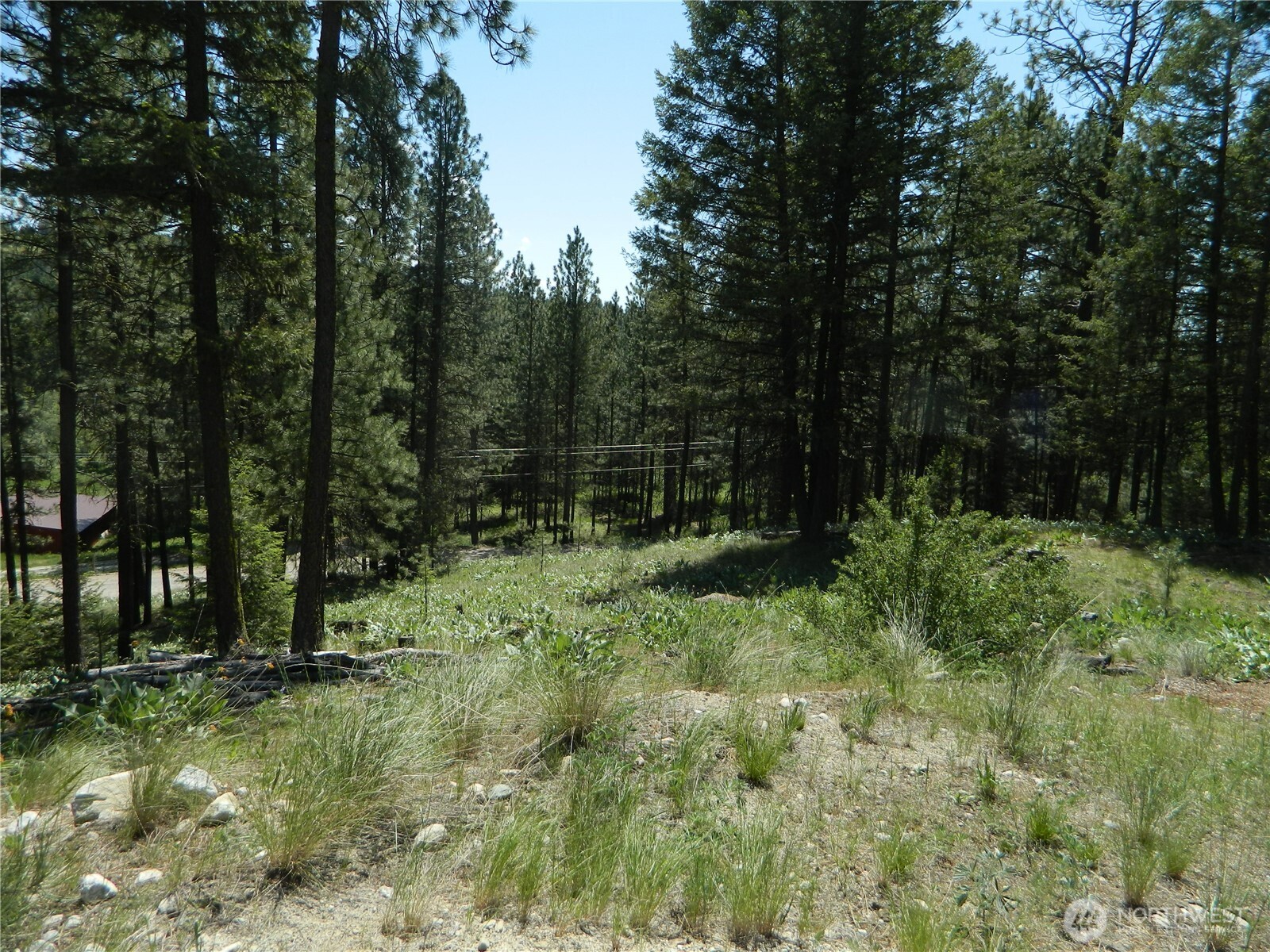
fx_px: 917
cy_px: 476
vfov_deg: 54.9
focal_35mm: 25
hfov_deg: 69.4
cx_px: 635
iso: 80
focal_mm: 4.5
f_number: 3.1
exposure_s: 1/800
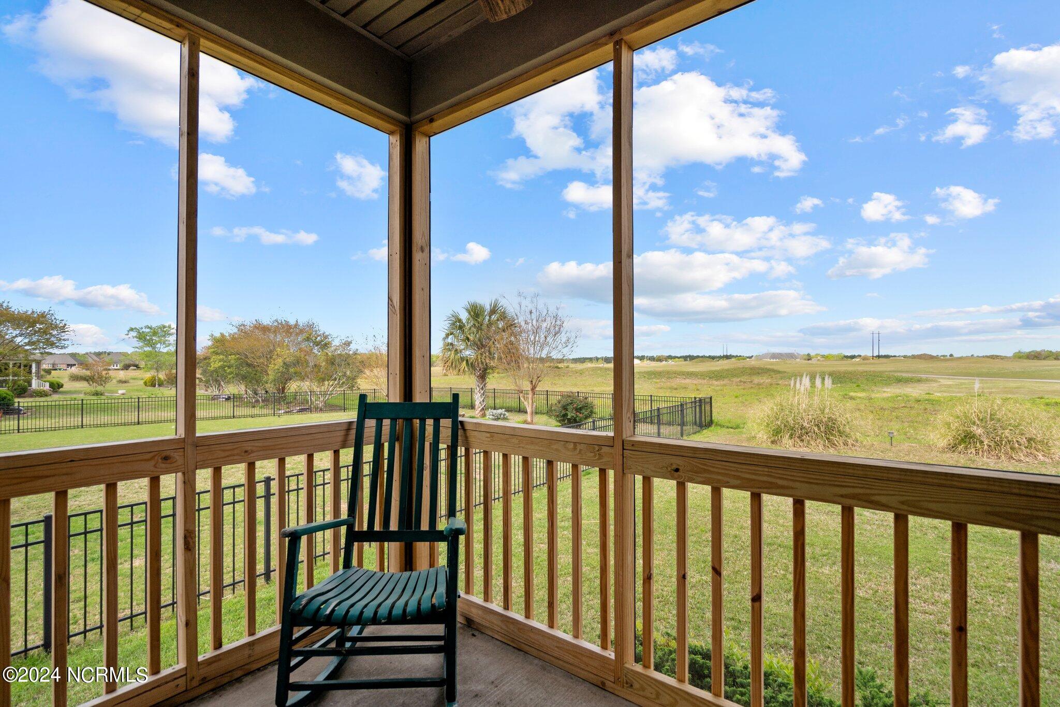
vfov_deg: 73.7
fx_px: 471
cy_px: 354
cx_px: 530
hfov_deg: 96.7
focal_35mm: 16
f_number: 4
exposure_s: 1/1000
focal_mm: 16
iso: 250
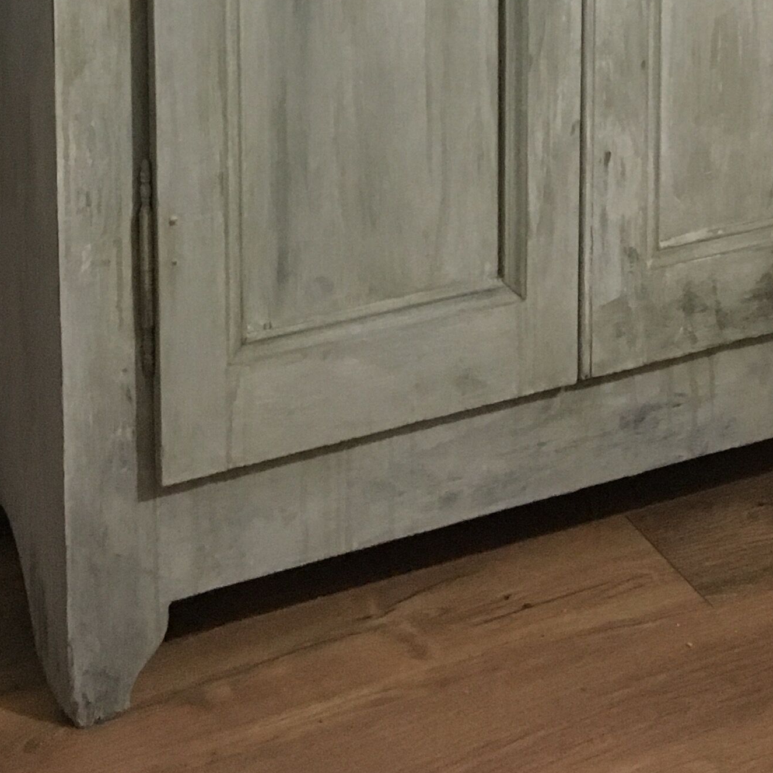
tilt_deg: -8.9
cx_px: 412
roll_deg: +1.2
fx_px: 1971
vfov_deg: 19.5
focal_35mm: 78
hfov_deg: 22.2
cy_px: -372
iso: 250
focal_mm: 4.15
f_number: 2.2
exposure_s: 1/33
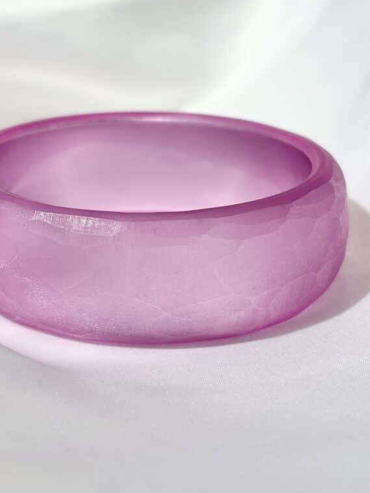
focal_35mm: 70
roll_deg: +1.8
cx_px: 125
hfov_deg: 20.9
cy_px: 244
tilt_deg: -28.5
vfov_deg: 27.8
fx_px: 997
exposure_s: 1/200
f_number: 1.6
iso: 32
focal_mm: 5.96
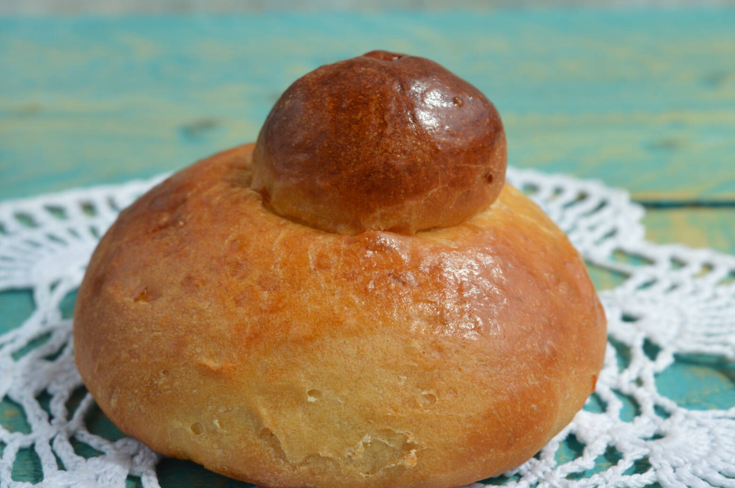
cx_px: 369
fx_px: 1632
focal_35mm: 80
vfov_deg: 17.0
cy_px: 263
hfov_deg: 25.4
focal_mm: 46
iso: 100
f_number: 7.1
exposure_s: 1/200
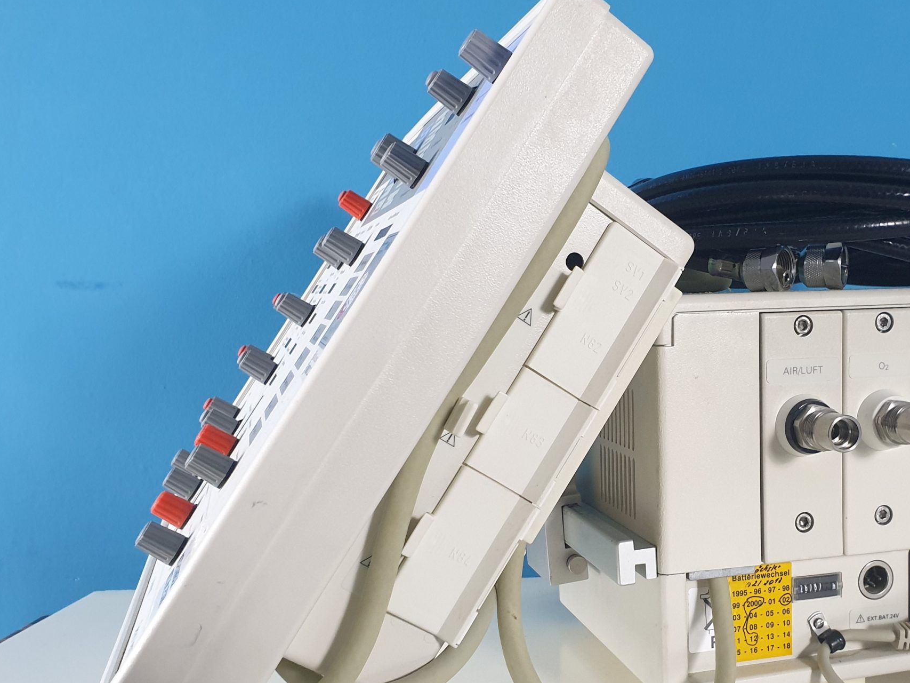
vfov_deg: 36.6
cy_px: 420
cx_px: 642
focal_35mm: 39
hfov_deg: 46.7
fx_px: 1025
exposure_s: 1/33
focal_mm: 4.3
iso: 320
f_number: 2.4
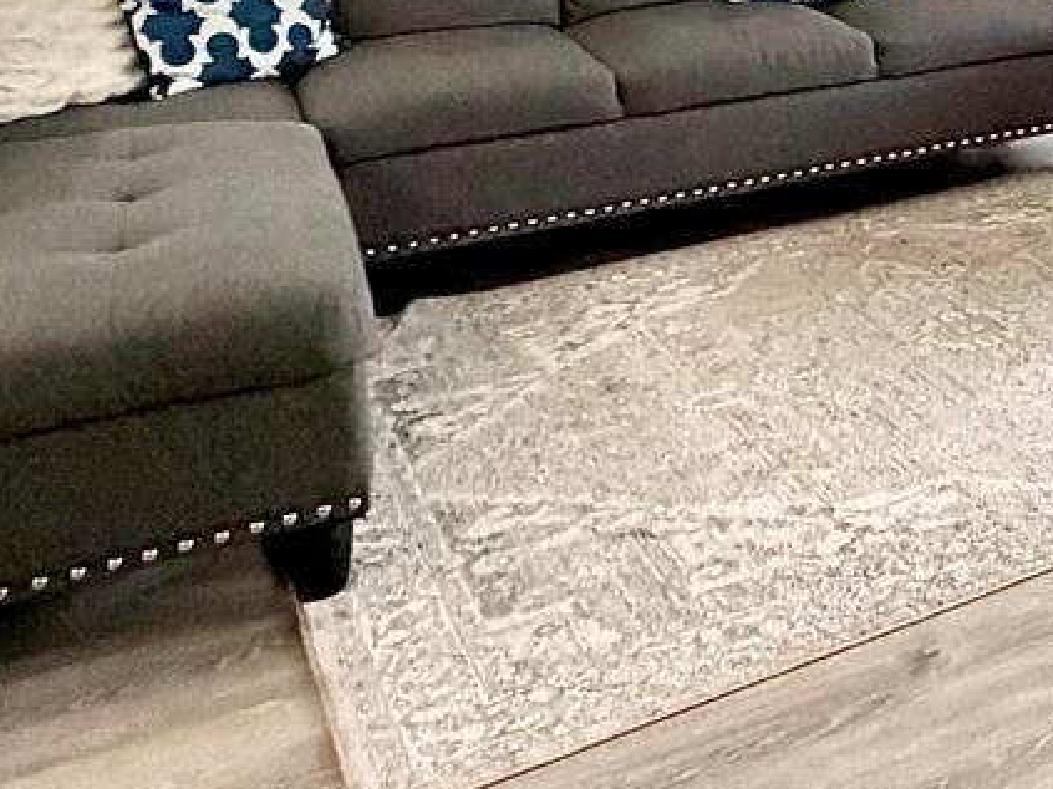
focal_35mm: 53
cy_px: -90
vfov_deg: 25.4
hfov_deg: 31.1
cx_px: 1227
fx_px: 1612
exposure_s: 1/121
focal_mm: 2.22
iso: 250
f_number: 2.2
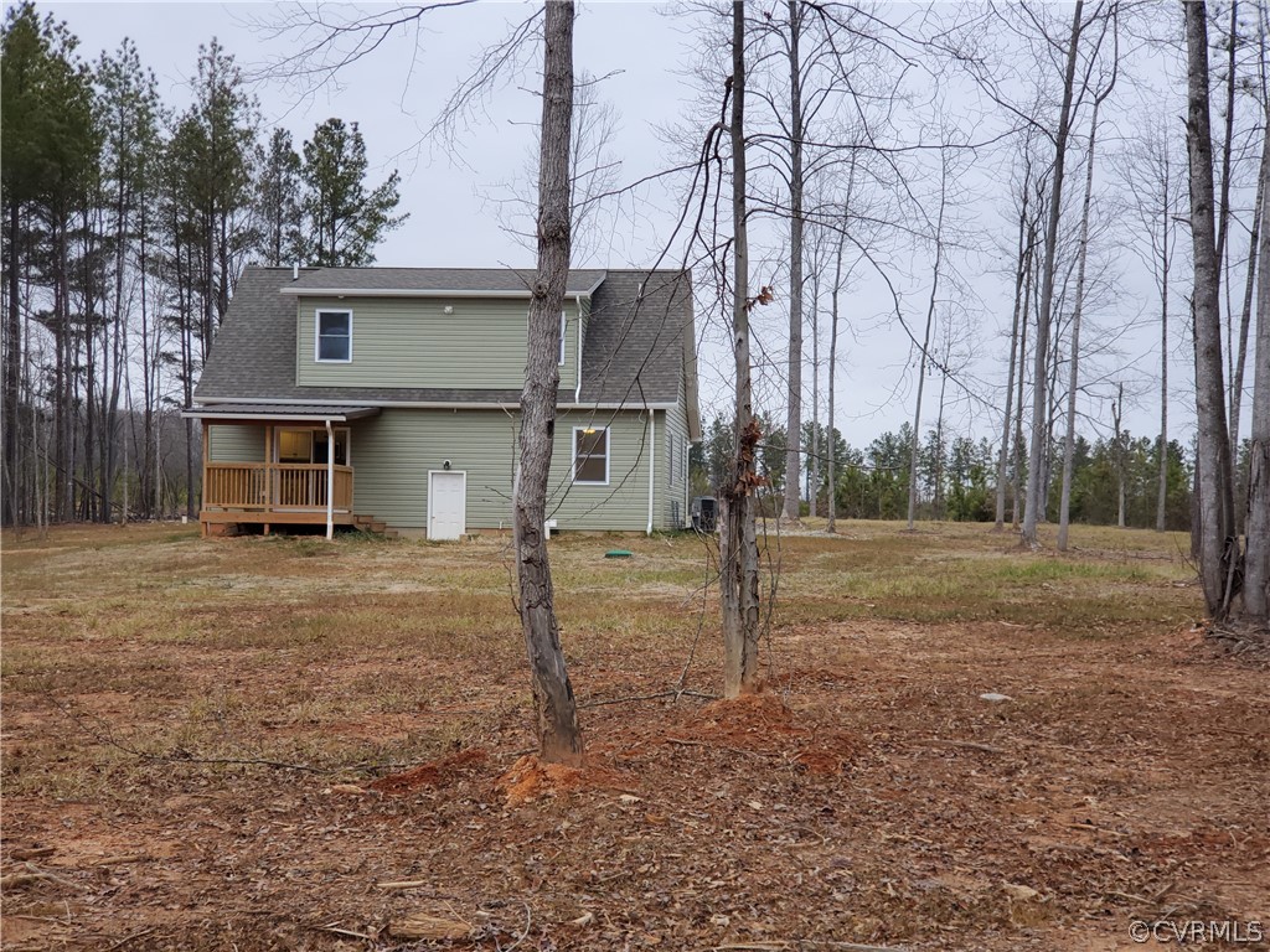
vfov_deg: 28.0
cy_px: 476
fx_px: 1908
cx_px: 635
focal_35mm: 52
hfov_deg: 36.8
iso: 64
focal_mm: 6
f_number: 2.4
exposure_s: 1/40
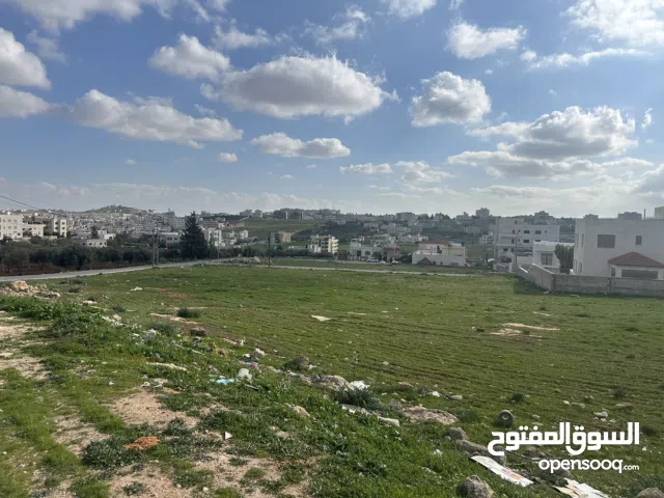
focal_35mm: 24
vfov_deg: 56.8
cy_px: 249
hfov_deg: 71.6
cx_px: 332
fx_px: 460
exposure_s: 1/9709
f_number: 1.78
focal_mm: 6.86
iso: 80
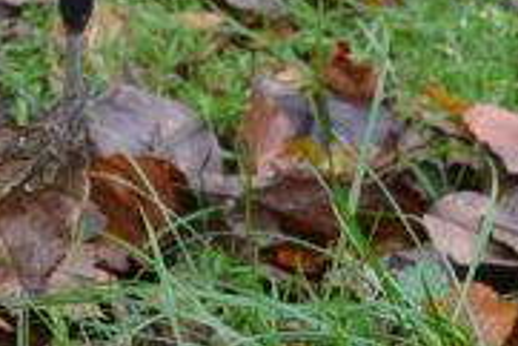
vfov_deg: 8.7
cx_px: 43
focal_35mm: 154
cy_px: -150
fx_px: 2218
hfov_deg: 13.2
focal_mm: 32
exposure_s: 1/125
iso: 320
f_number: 5.6
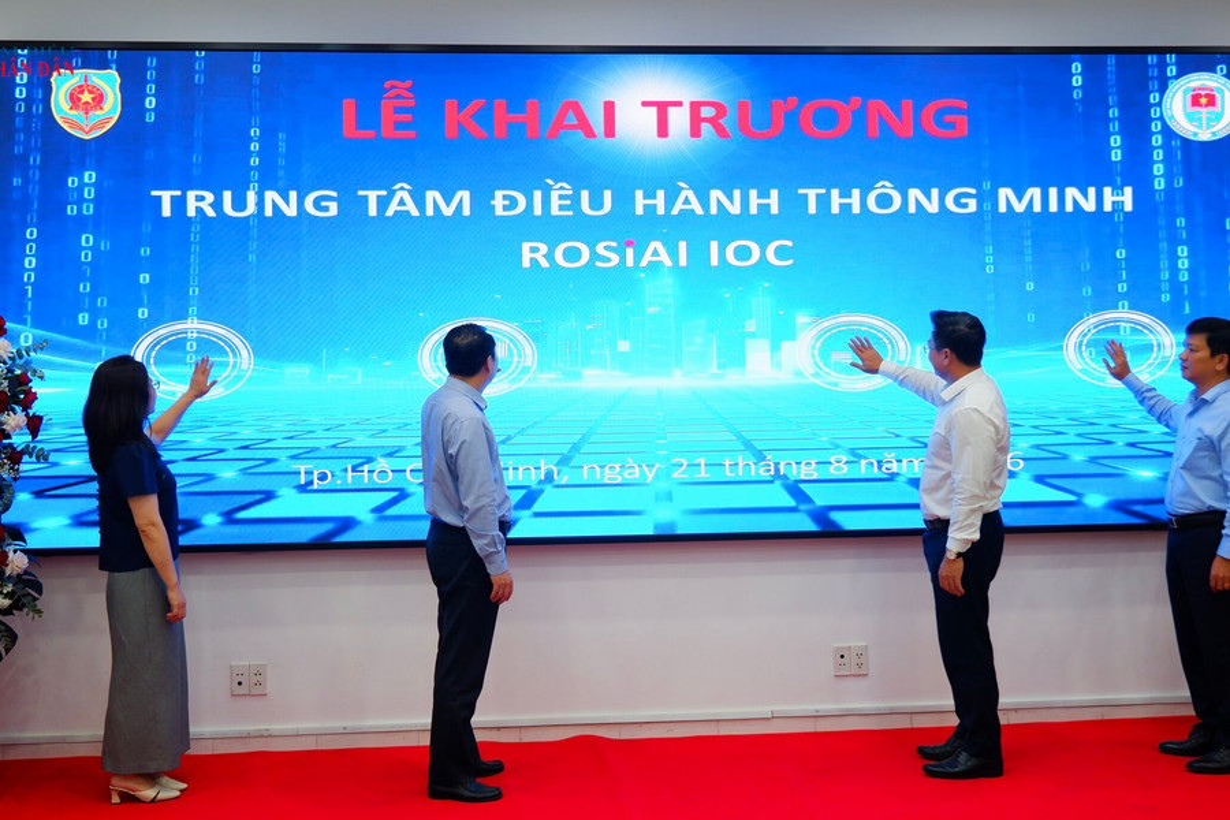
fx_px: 1127
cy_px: 410
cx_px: 615
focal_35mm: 33
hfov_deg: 57.2
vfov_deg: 40.0
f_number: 4
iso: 400
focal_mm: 22.3
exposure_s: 1/60
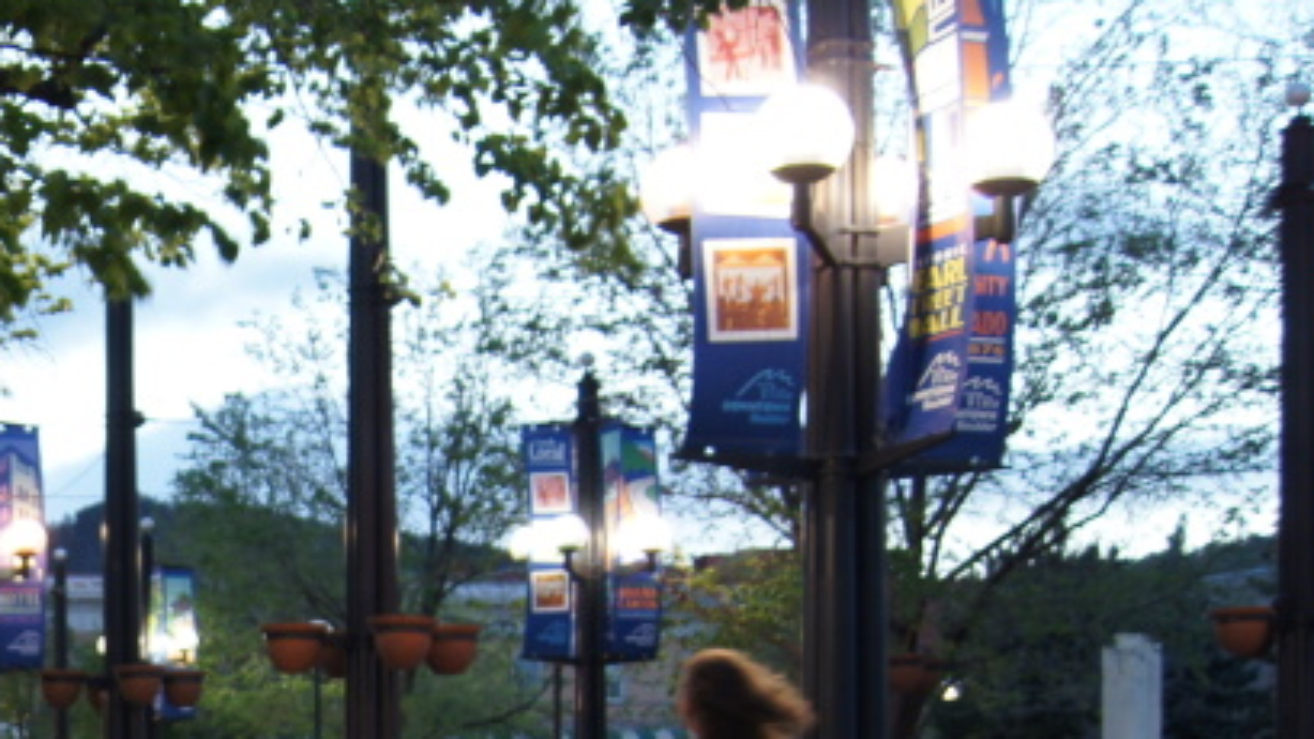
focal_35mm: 76
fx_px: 2648
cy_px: 924
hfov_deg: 25.7
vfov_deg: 15.2
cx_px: -154
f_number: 3.5
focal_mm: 18
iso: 500
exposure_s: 1/30
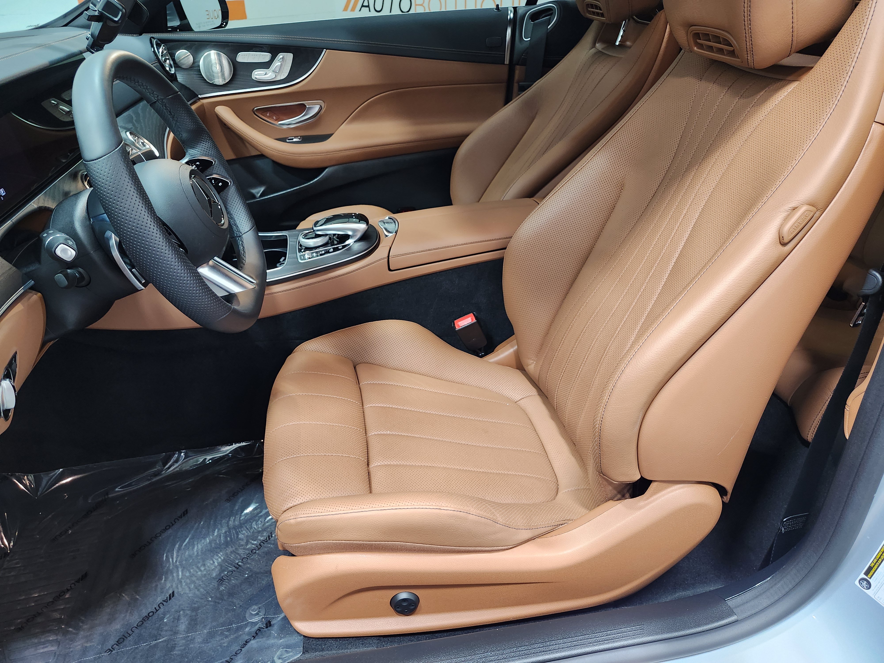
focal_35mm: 23
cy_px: 332
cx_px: 442
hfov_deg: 73.9
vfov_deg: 58.9
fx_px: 587
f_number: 1.8
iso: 500
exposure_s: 1/60
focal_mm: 5.54
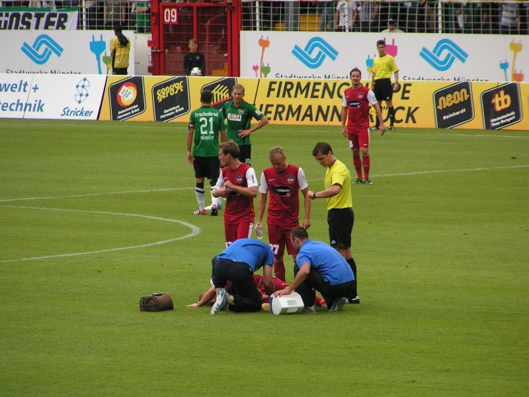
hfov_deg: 5.8
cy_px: 198
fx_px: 5196
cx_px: 264
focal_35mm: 340
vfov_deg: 4.4
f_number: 3.5
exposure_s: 1/400
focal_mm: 52
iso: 50
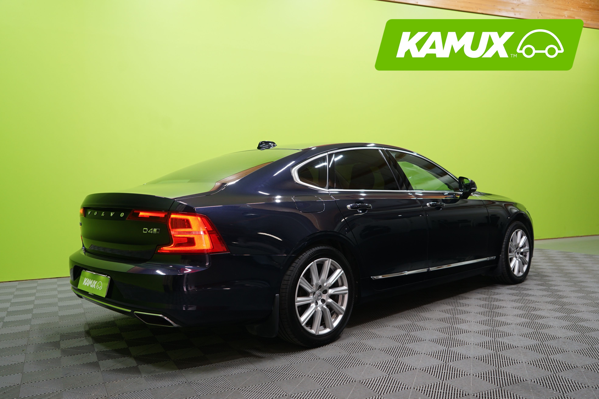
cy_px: 200
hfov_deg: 61.9
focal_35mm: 30
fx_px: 499
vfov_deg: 43.6
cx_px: 300
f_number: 4.5
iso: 400
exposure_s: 1/20
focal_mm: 30
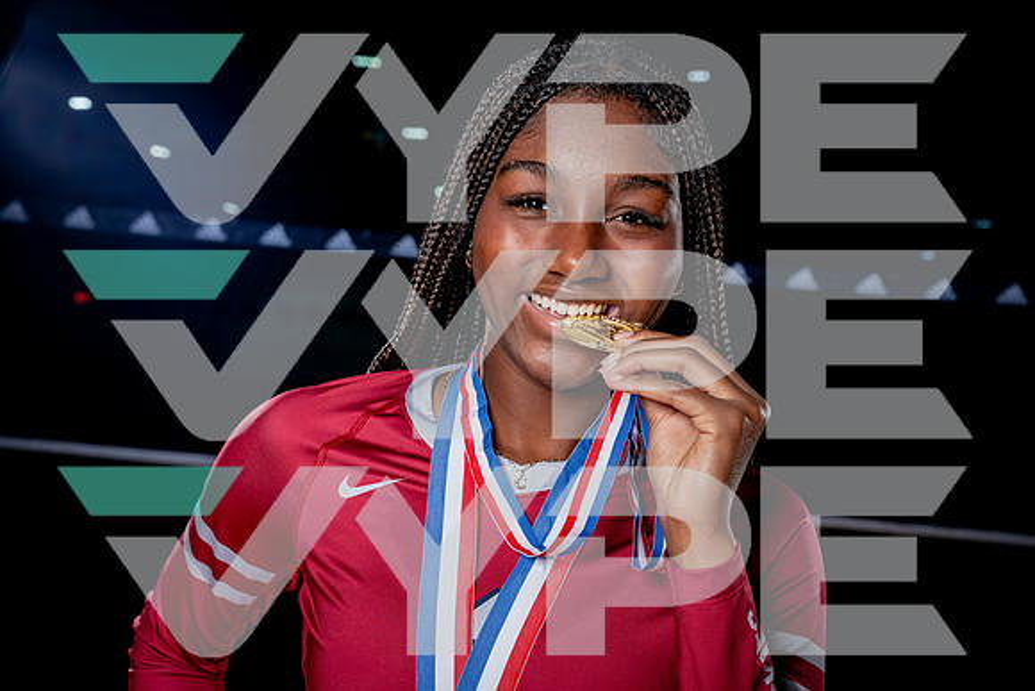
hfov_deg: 31.4
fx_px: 1843
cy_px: 346
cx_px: 518
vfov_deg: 21.2
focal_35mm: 64
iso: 250
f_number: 8
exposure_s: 1/250
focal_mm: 60
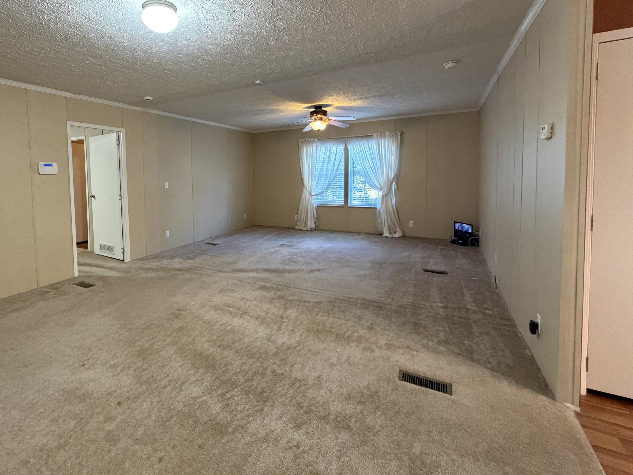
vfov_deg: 71.0
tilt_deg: -3.2
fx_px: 329
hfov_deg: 86.1
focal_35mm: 18
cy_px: 194
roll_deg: +1.1
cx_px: 238
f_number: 2.2
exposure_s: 1/60
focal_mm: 2.22
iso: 640
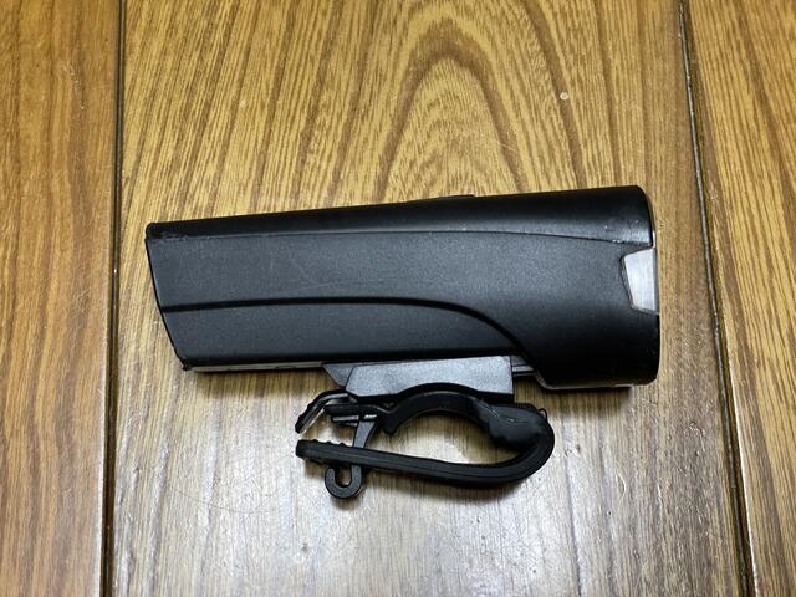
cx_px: 398
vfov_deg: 28.0
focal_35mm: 52
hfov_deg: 36.8
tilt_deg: -73.9
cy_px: 298
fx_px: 1196
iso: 500
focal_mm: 6
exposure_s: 1/60
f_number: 2
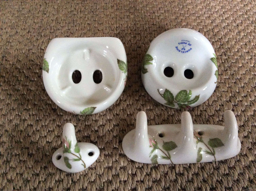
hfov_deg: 56.9
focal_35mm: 32
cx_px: 128
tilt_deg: -57.4
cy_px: 96
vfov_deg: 44.1
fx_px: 236
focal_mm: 3.3
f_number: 2.4
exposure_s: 1/25
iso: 320
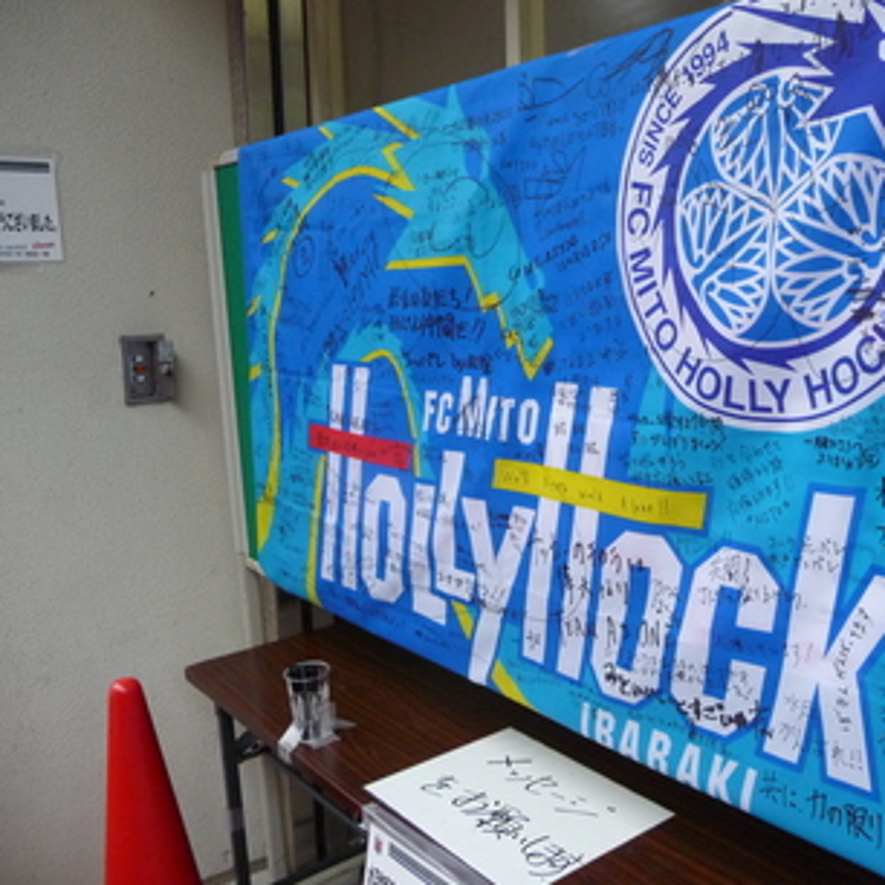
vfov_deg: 48.4
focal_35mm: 34
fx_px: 983
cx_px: 599
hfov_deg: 47.6
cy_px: 438
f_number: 3.3
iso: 400
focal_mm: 4.7
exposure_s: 1/500
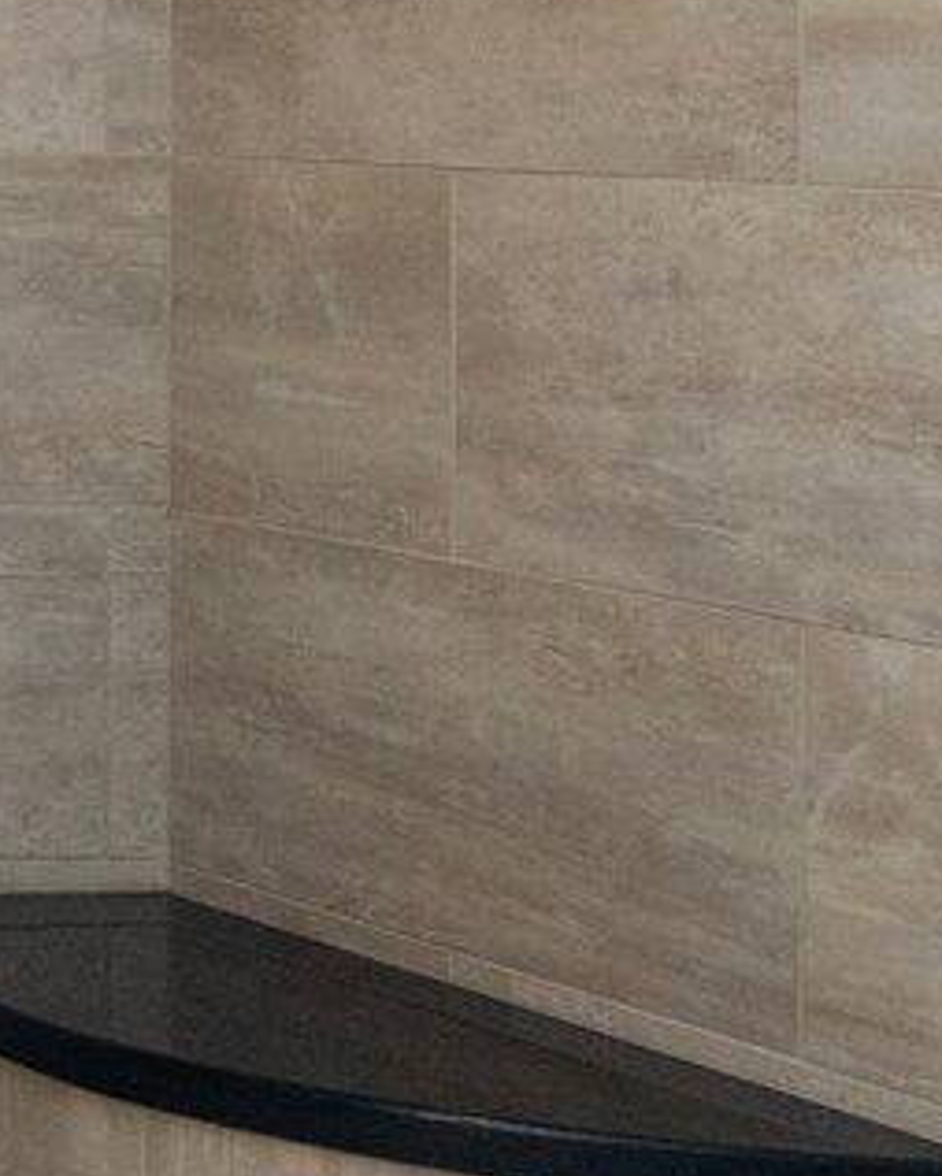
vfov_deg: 18.2
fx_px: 3586
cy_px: 43
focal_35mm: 103
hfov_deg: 9.3
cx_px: -2355
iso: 1000
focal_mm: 17
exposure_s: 1/40
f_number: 8
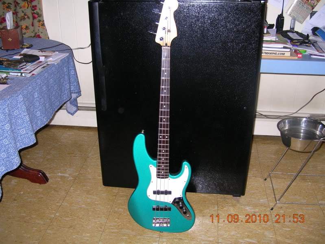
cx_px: 162
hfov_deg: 51.4
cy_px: 122
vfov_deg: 39.6
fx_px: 338
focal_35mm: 36
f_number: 2.7
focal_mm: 6
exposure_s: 1/60.1
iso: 50
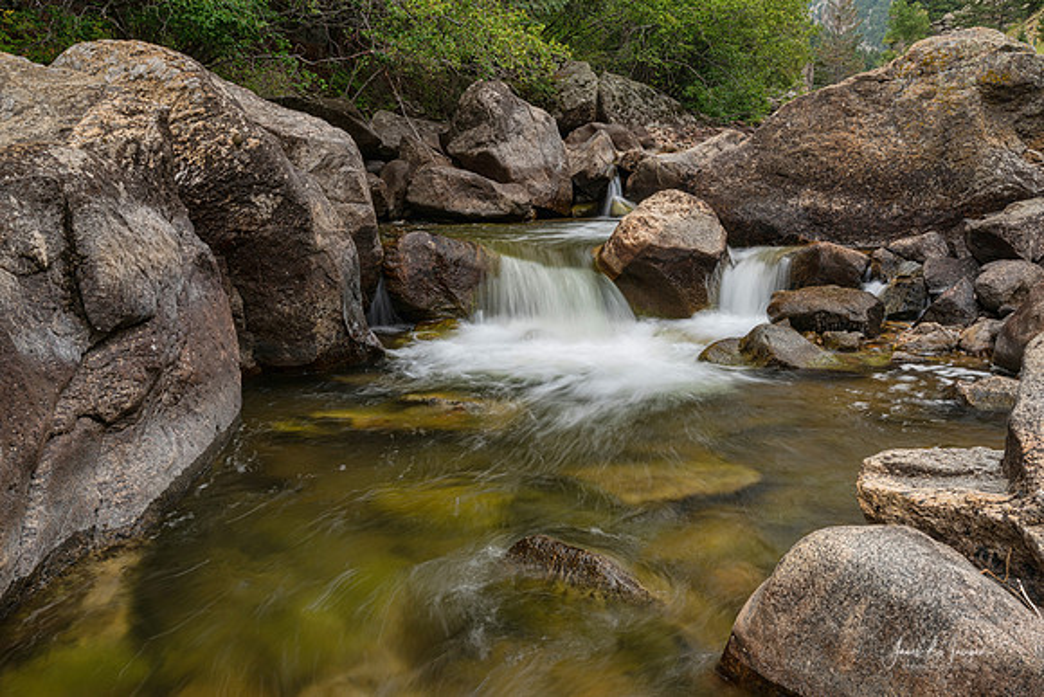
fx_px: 928
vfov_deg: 41.1
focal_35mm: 32
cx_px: 522
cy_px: 348
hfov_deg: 58.7
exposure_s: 1/2
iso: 50
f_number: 22
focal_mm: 32
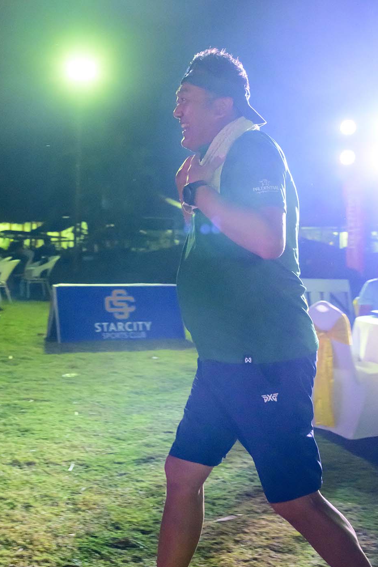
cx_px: 192
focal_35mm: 37
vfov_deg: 51.9
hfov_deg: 35.9
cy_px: 278
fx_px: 583
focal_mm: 36
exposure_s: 1/250
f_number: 4.5
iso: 4000
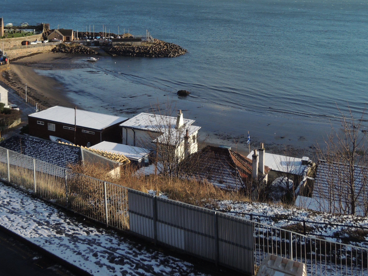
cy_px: 33
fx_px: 468
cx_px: 162
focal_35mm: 44
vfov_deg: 31.5
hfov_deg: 42.9
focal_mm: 4.3
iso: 100
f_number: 2.8
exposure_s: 1/1250
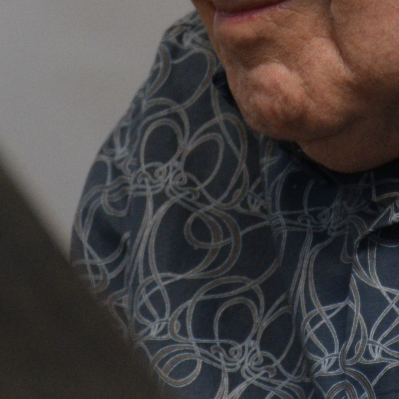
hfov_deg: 3.1
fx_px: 7420
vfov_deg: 3.1
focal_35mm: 569
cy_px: -108
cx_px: 354
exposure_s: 1/125
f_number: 5.3
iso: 800
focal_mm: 80
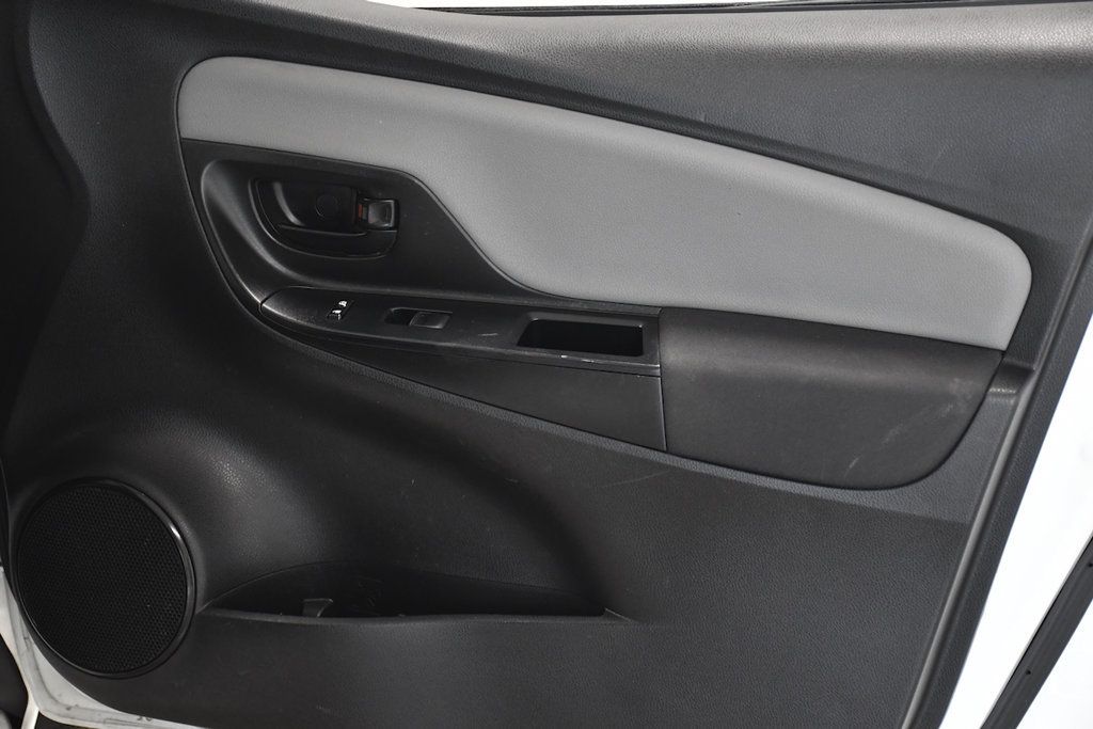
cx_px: 546
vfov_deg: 18.9
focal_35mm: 72
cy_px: 364
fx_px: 2186
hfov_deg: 28.1
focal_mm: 48
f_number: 4.5
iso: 2500
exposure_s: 1/320
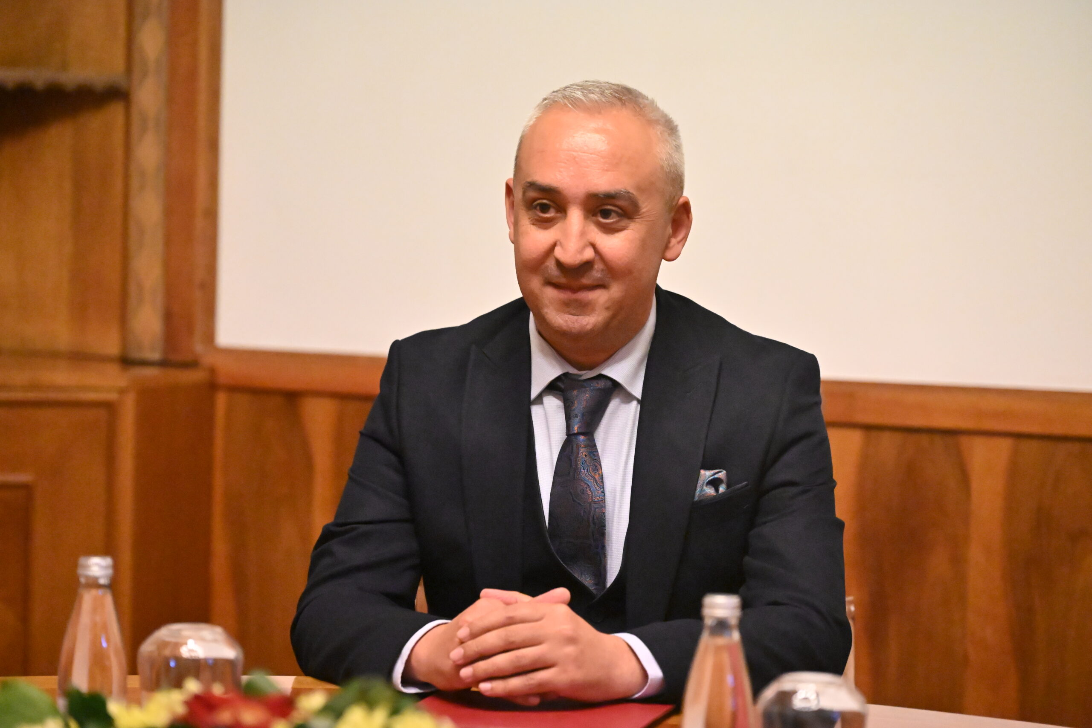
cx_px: 546
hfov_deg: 20.0
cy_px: 364
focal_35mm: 102
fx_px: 3094
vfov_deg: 13.4
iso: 16000
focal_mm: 102
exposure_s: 1/200
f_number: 4
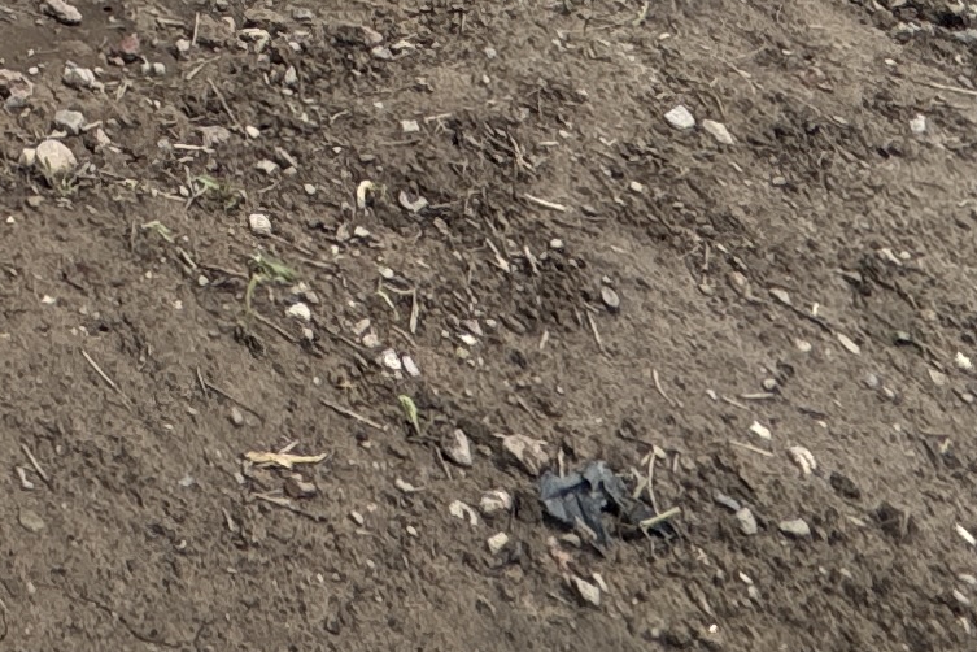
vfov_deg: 11.2
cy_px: -1279
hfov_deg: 21.0
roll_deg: +0.4
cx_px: -581
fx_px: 2117
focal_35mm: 78
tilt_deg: +10.8
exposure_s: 1/1323
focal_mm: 2.22
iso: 40
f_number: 2.2
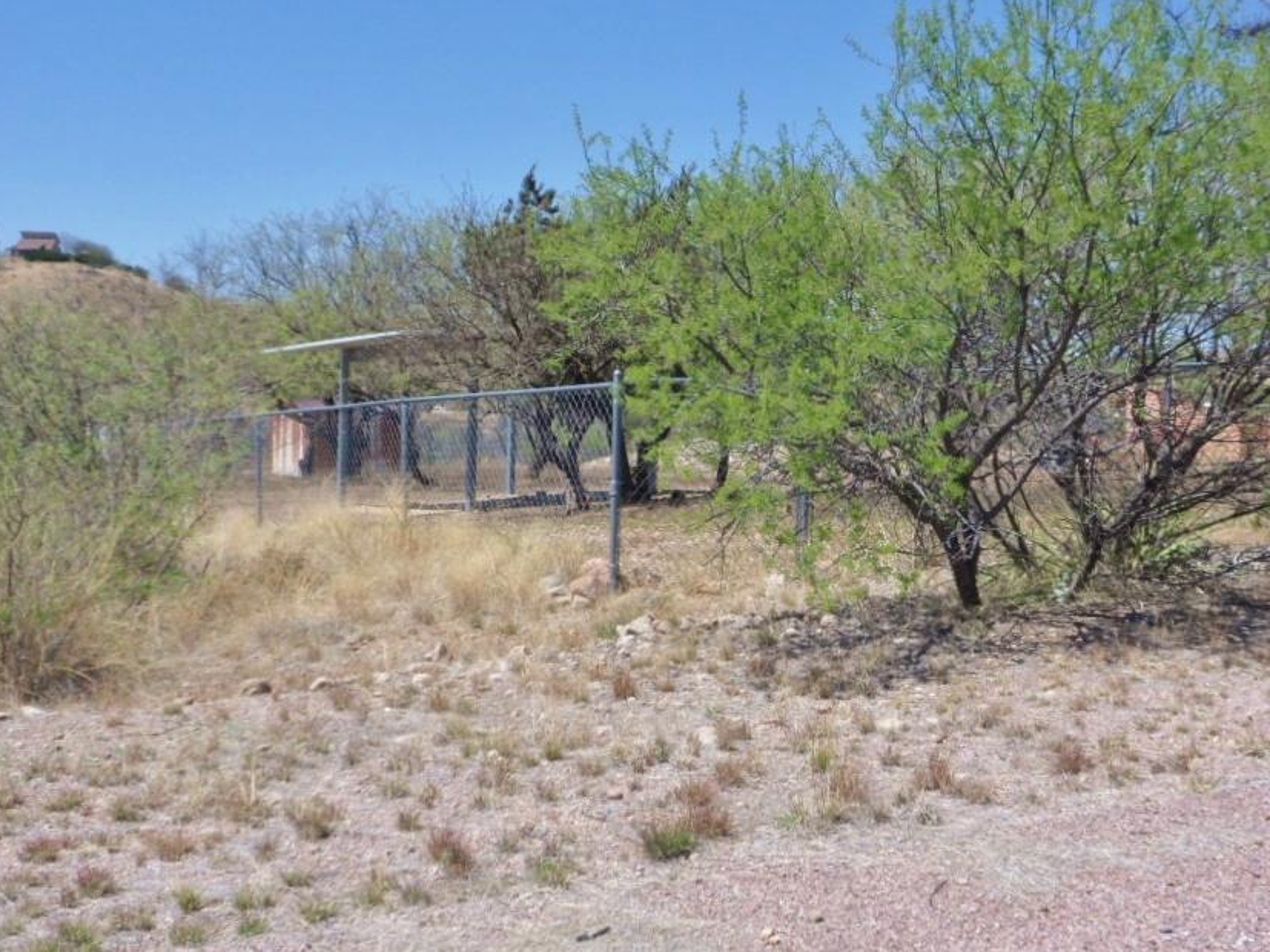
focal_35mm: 52
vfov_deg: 28.0
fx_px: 1908
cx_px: 779
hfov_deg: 36.7
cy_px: 487
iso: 80
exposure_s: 1/750
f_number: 4
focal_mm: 6.5
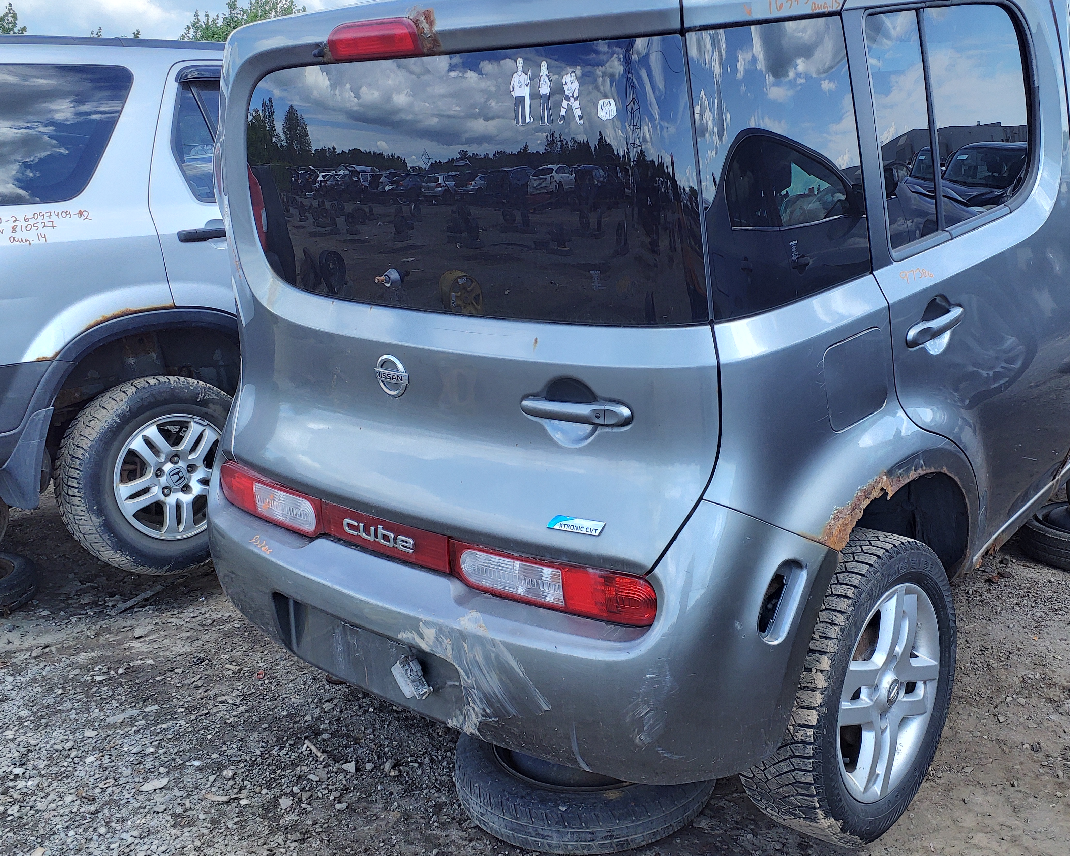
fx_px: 1045
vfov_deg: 44.5
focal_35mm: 33
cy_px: 390
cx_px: 662
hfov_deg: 53.7
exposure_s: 1/184
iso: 40
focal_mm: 3.58
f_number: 1.9
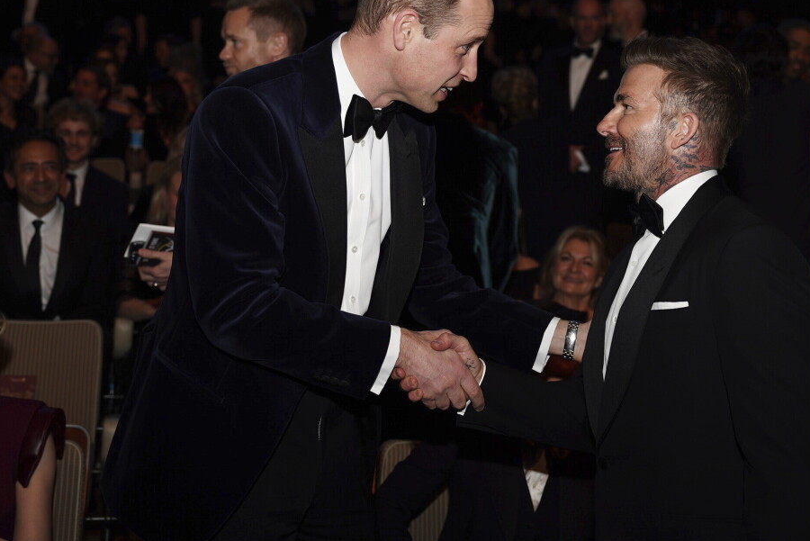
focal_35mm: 44
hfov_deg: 44.0
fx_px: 990
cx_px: 525
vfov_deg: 30.5
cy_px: 212
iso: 200
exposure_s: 1/250
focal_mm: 33
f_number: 2.8
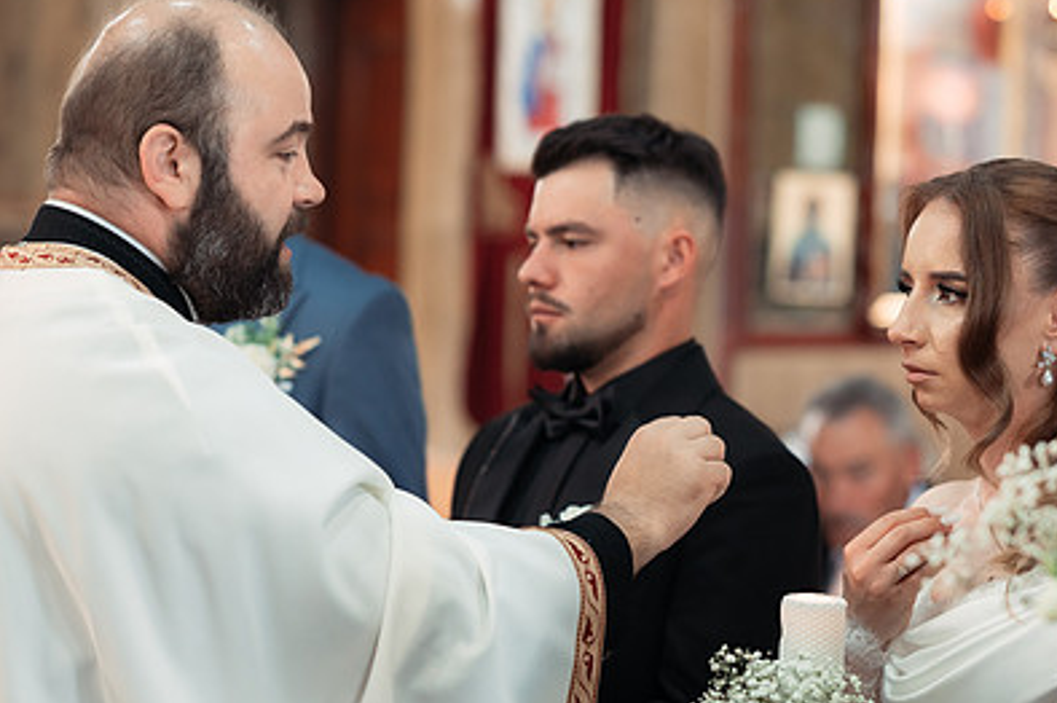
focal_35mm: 125
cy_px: 456
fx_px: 3667
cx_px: 711
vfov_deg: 10.9
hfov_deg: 16.4
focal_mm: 85
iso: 1600
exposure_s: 1/320
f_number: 2.2
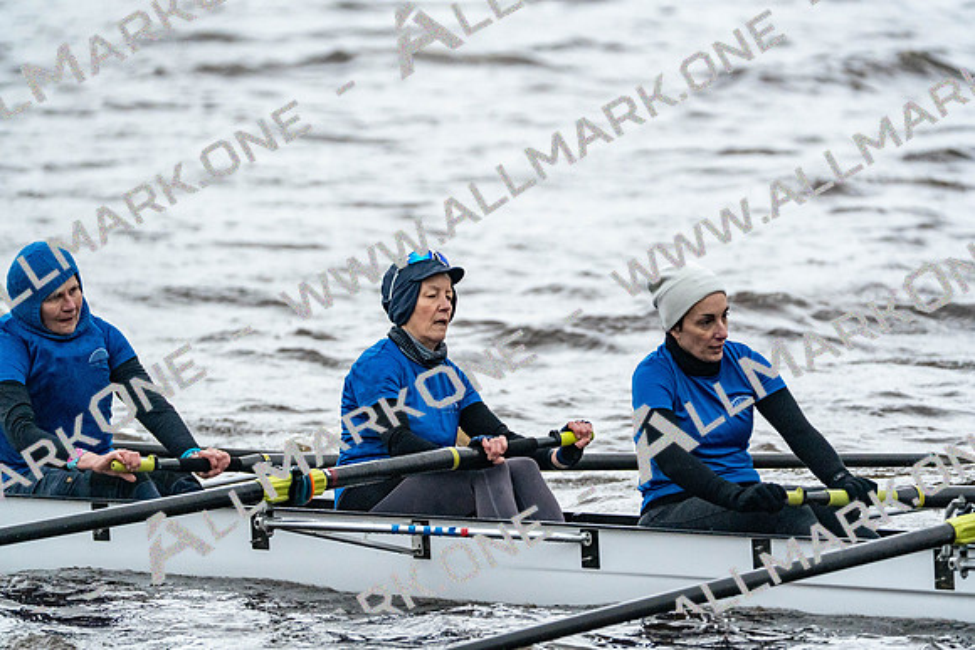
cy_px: 325
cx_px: 488
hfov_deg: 4.6
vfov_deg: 3.1
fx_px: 12027
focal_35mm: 444
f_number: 6.3
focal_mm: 444
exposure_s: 1/1600
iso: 6400
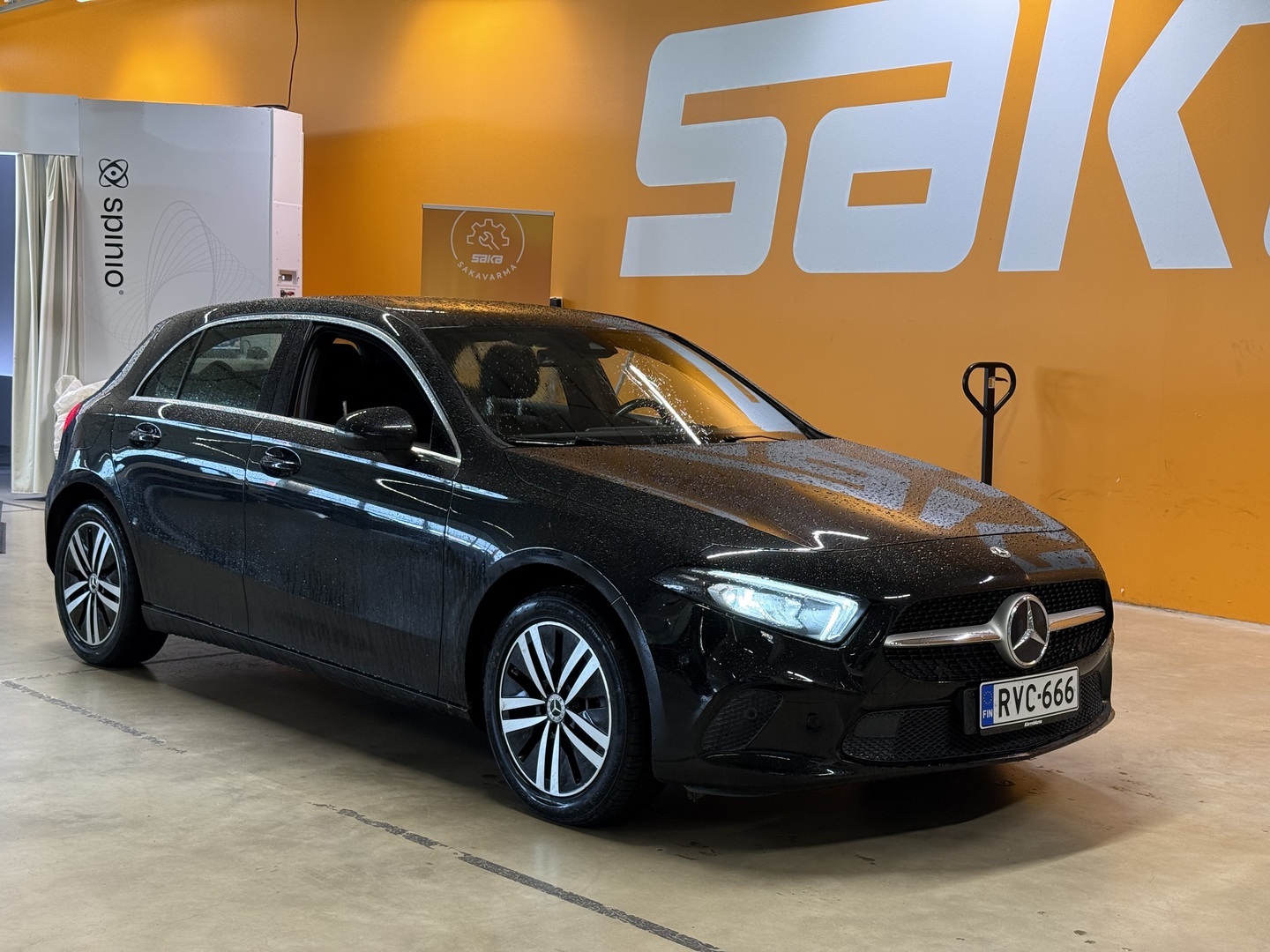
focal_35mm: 48
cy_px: 476
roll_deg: -1.7
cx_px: 635
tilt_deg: -4.4
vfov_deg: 30.3
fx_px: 1761
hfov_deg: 39.7
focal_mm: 6.76
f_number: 1.78
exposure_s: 1/85
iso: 250
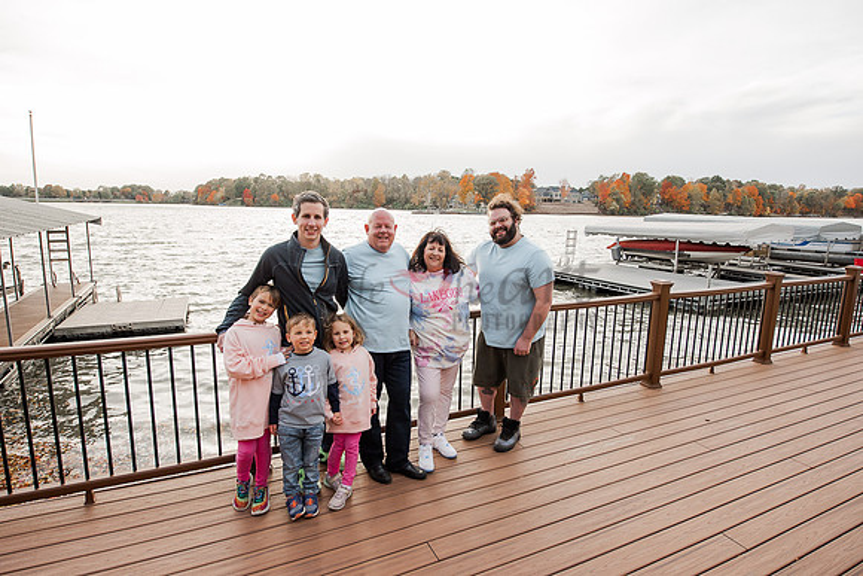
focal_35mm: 20
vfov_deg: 62.0
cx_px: 432
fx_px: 480
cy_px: 288
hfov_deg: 84.0
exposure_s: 1/500
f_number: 4.5
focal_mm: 20
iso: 640
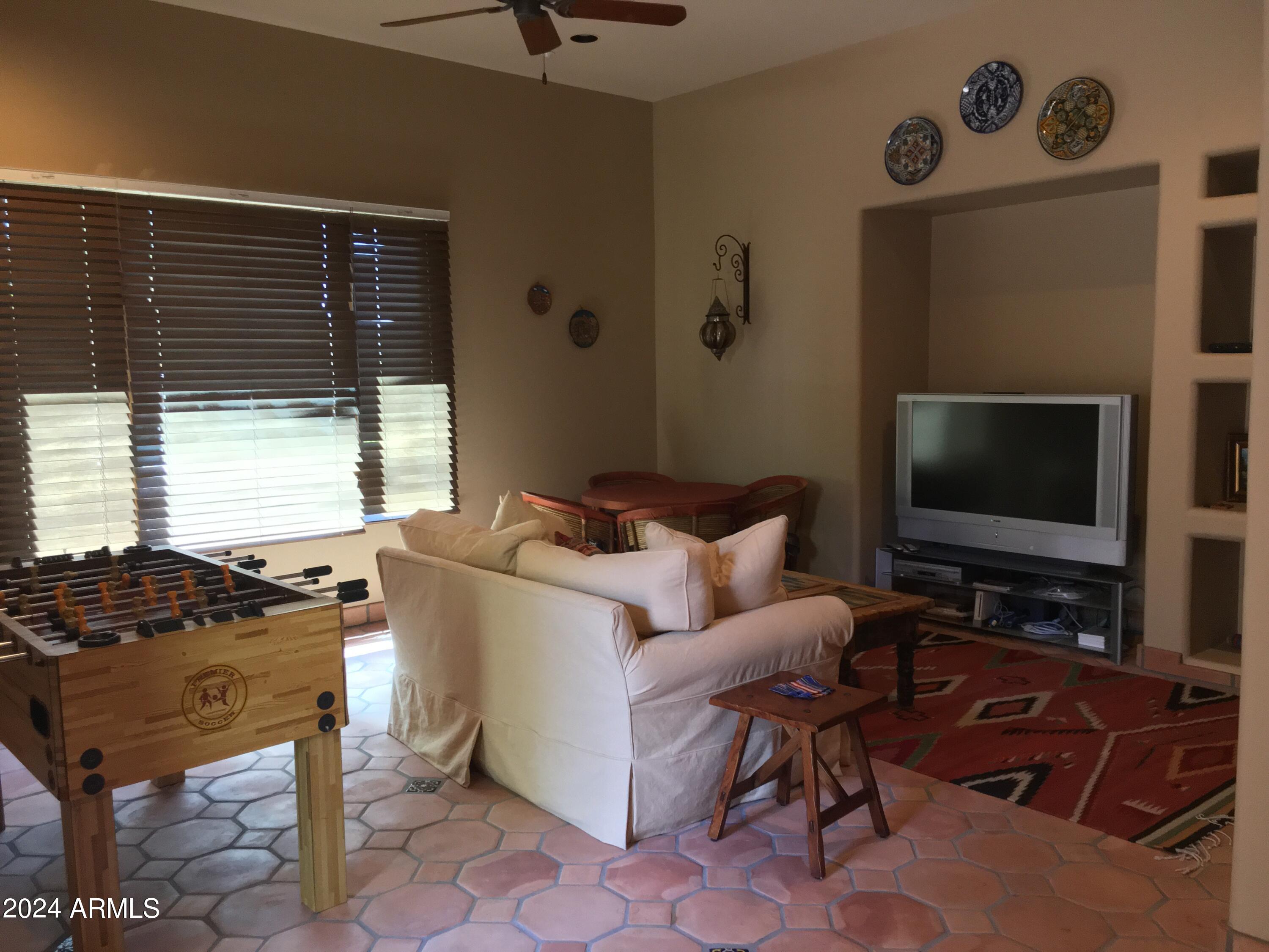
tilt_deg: -6.0
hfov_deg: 61.7
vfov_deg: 48.2
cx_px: 634
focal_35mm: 29
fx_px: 1063
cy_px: 476
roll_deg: +0.7
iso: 200
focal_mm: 4.15
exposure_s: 1/30
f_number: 2.2
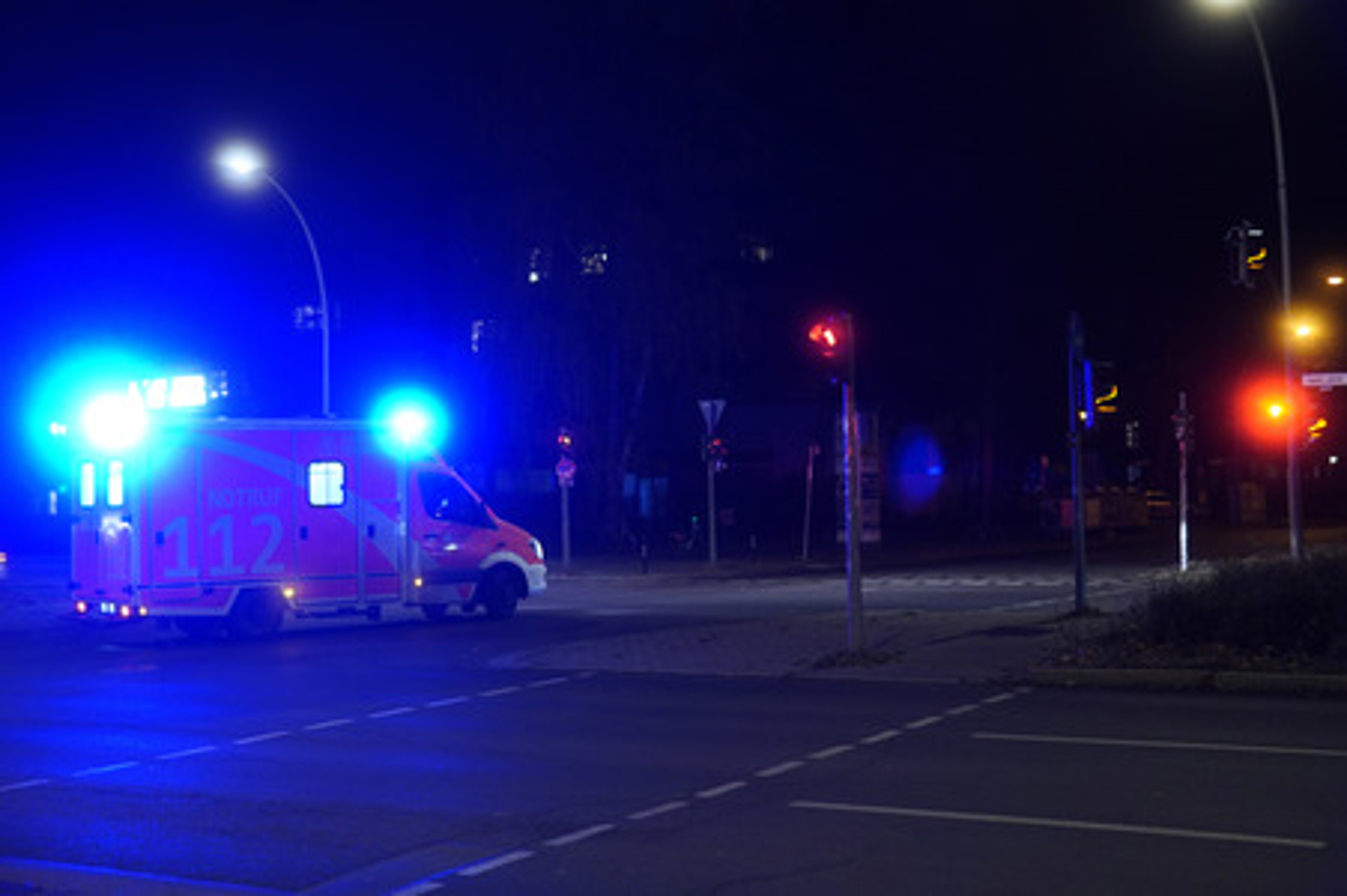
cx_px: 674
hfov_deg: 43.6
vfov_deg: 29.8
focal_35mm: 45
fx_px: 1682
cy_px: 448
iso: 640
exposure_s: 1/40
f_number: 1.6
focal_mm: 30
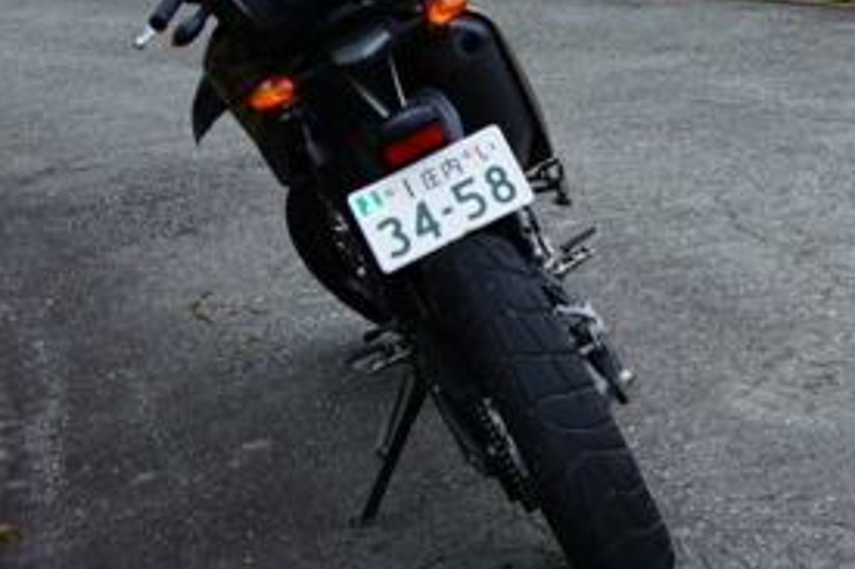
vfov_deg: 14.0
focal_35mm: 96
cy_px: 5
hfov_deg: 20.5
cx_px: 889
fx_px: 2279
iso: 100
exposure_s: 1/80
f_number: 4.5
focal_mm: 22
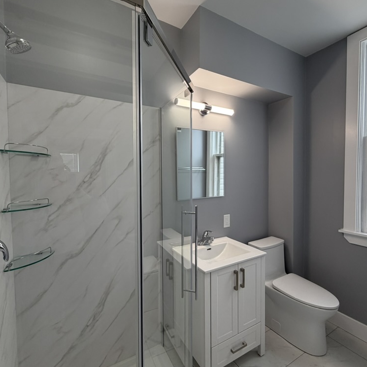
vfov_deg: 84.0
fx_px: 204
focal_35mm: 17
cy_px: 180
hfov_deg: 84.0
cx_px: 184
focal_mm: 2.22
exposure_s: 1/120
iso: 100
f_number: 2.2
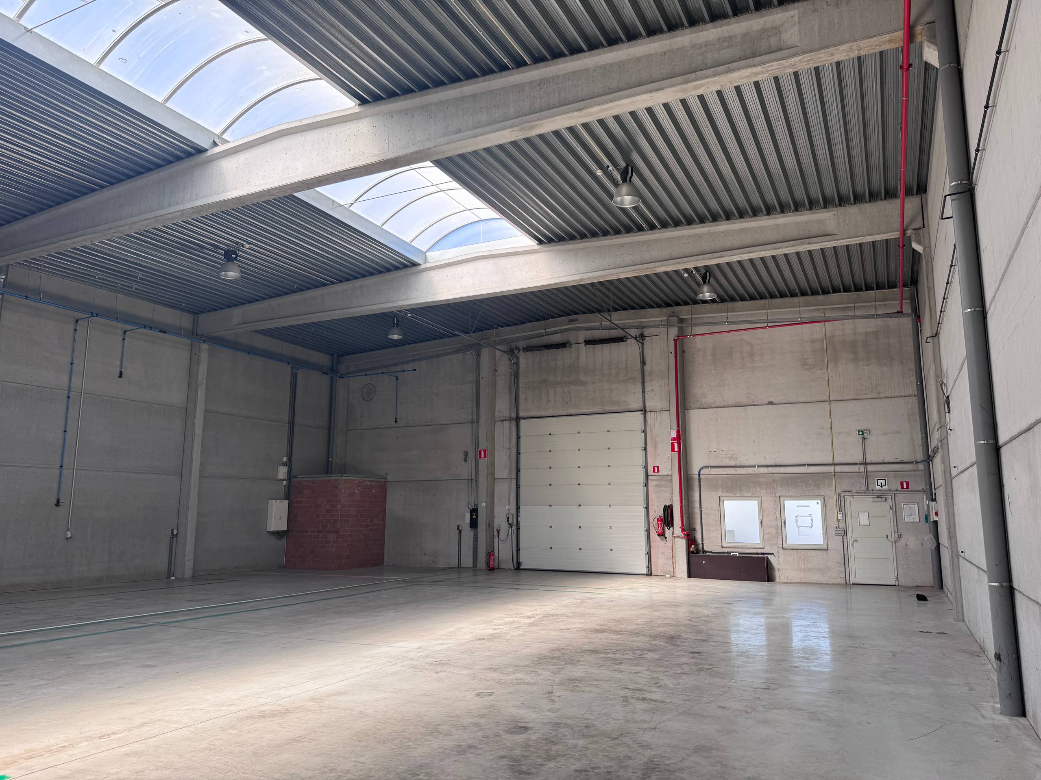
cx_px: 520
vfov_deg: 56.8
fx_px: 722
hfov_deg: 71.6
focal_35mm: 24
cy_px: 390
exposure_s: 1/495
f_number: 1.78
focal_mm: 6.76
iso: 80
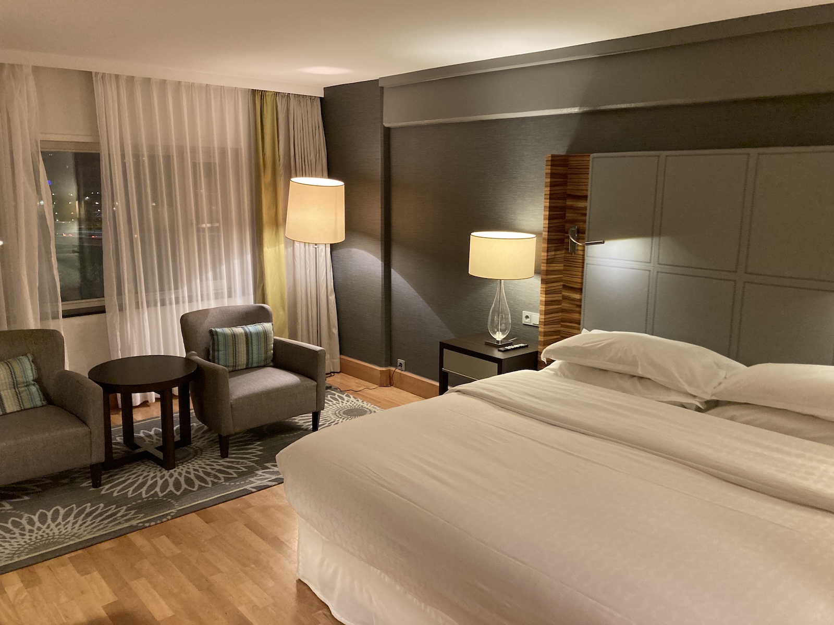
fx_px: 675
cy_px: 312
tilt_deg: -9.7
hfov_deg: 63.4
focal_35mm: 28
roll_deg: -0.3
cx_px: 417
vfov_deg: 49.7
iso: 250
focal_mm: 3.99
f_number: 1.8
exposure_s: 1/33
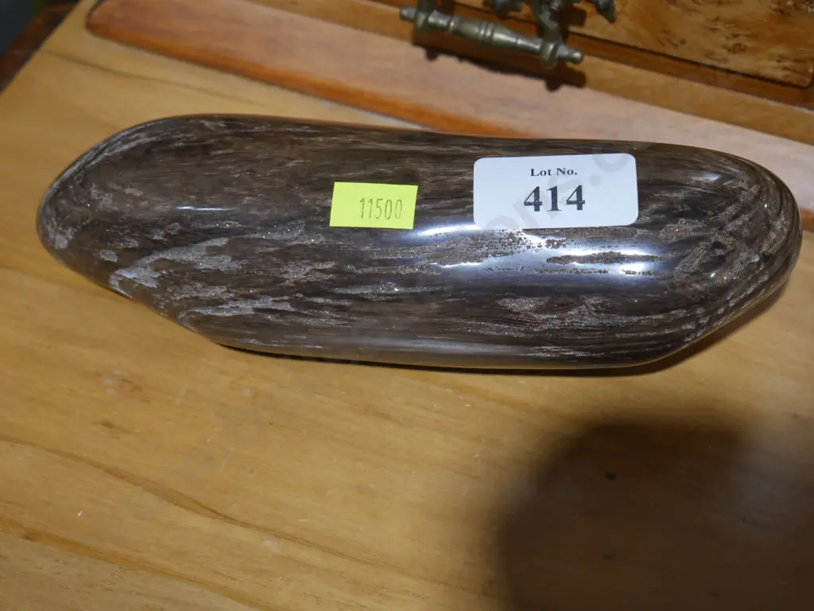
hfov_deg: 27.0
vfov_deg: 20.4
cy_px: 306
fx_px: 1693
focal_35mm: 72
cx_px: 407
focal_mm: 36
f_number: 5.5
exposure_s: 1/80
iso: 800
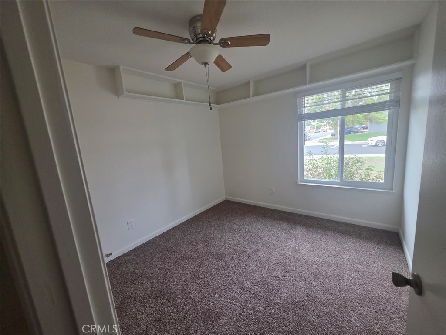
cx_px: 223
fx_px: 167
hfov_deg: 106.2
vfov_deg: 89.9
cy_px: 168
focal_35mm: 13
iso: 250
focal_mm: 2.2
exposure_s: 1/120
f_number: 1.9
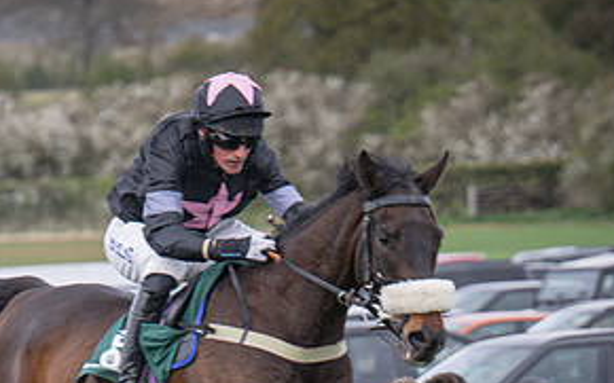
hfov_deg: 2.8
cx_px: -377
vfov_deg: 1.7
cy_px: 570
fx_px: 12646
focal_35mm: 756
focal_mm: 190
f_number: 5
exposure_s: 1/1600
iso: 800
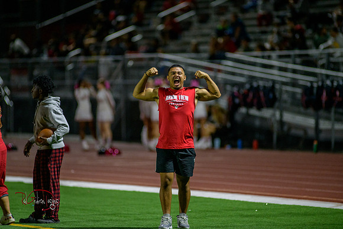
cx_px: 172
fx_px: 2859
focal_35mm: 300
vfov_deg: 4.6
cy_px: 114
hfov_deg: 6.9
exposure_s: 1/500
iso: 2000
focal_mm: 300
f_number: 2.8
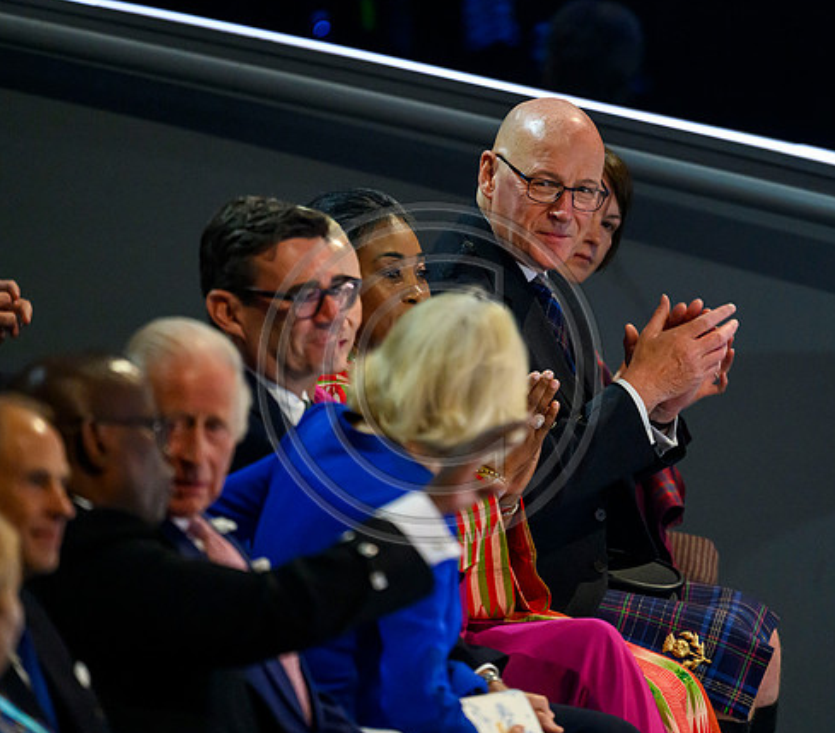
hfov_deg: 2.7
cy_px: 372
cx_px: 569
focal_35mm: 698
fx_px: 17918
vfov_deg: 2.3
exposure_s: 1/125
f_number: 4
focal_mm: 560
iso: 10000
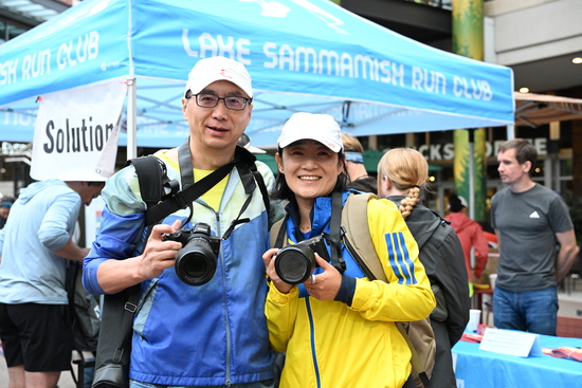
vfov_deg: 28.1
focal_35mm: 48
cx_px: 291
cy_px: 194
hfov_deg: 41.1
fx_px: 776
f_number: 4
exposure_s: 1/400
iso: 3200
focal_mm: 48
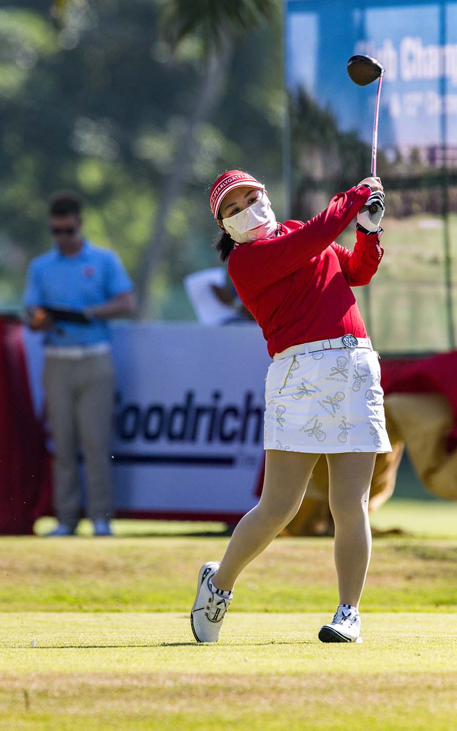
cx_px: 222
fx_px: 13233
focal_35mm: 664
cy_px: 365
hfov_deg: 2.0
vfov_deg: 3.2
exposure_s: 1/2500
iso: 2000
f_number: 8
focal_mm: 650
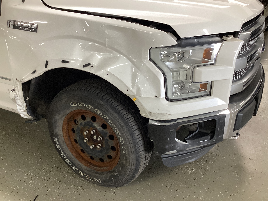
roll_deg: +3.6
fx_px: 256
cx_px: 133
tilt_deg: -28.8
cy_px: 105
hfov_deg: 55.3
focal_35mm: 33
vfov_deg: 42.9
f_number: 2.4
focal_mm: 3.3
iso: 160
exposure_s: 1/60
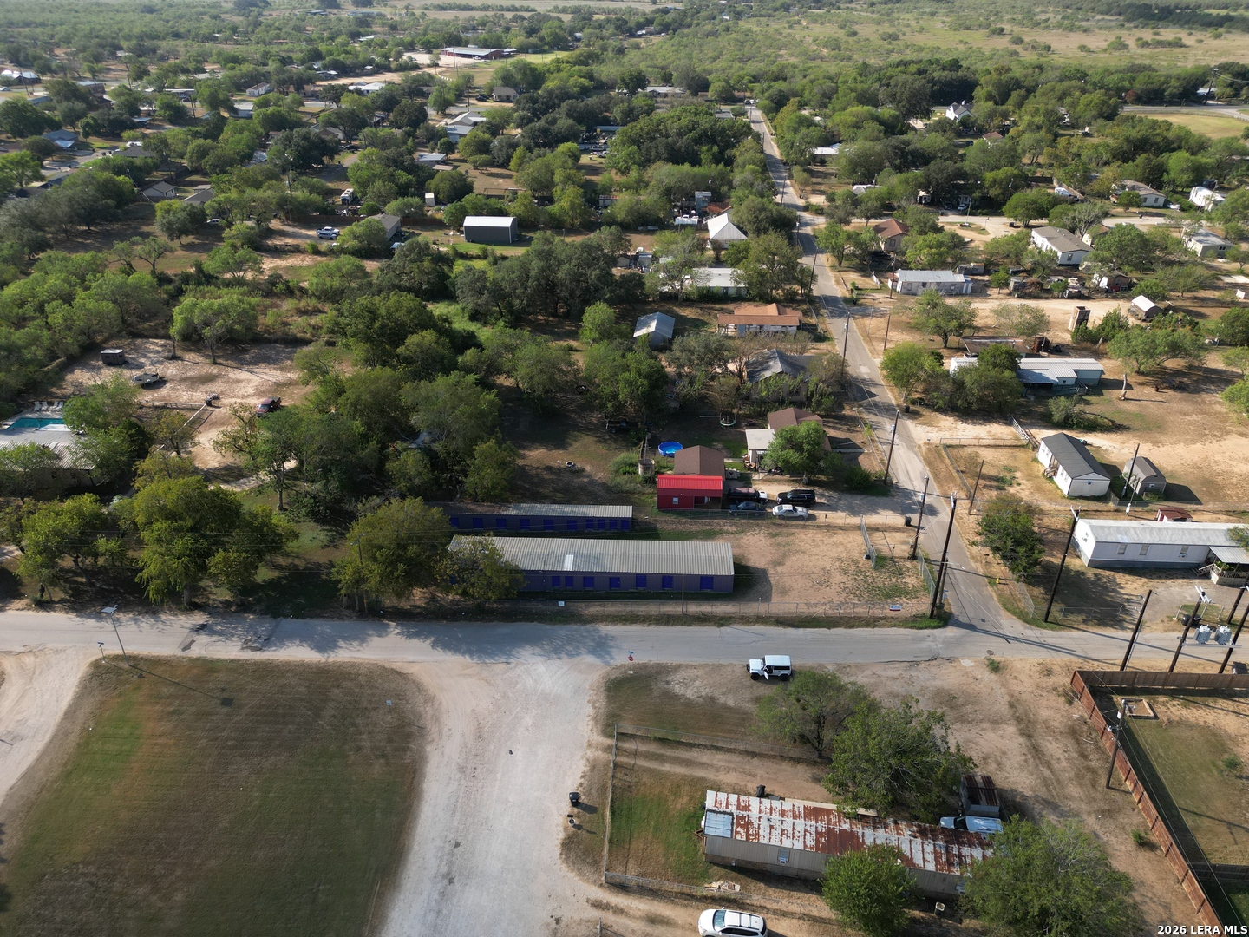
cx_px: 624
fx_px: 866
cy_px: 468
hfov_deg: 71.6
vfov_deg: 56.8
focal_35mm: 24
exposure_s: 1/2500
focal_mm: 6.72
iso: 200
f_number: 1.7
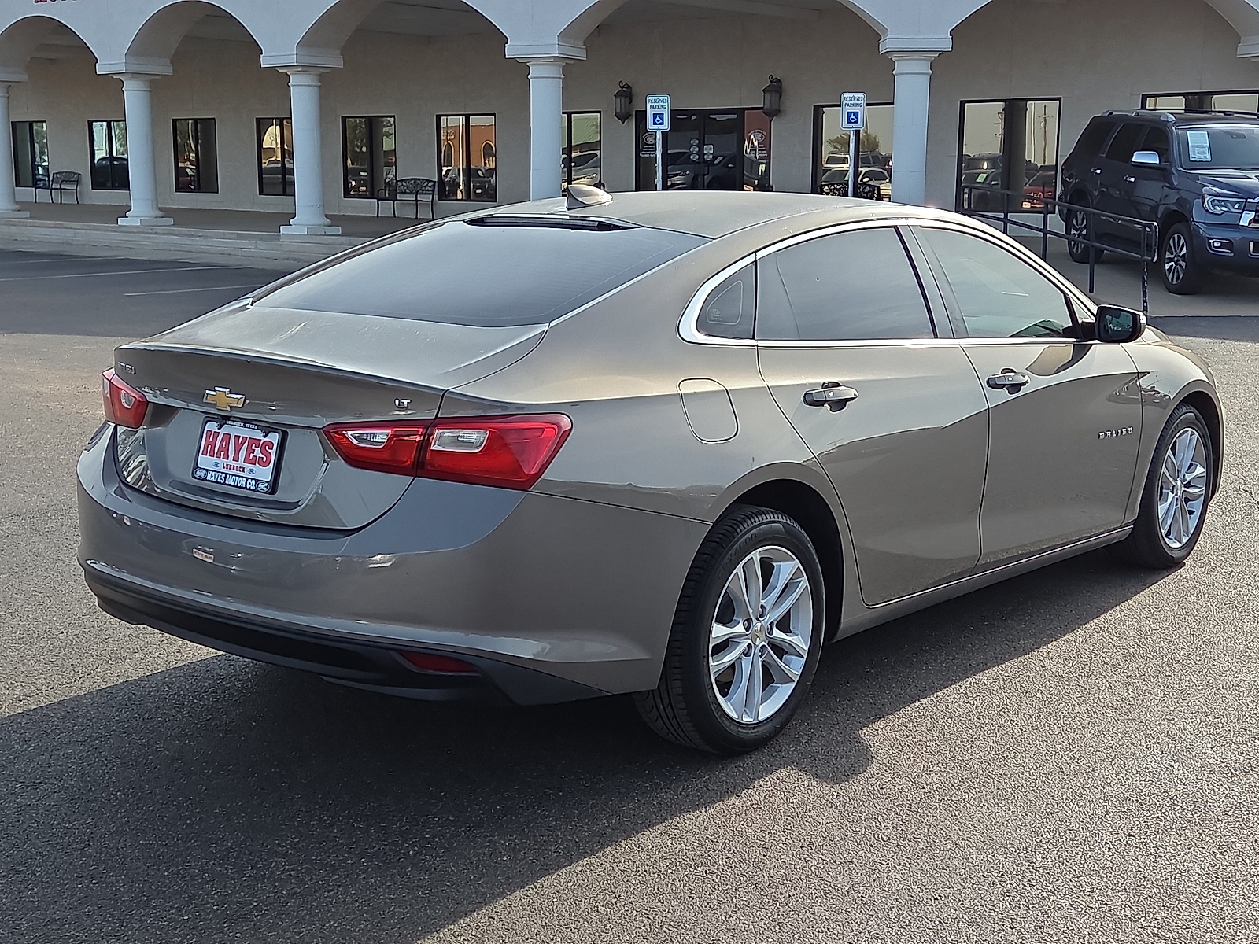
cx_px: 630
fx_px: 1637
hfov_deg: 42.1
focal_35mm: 45
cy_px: 472
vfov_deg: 32.2
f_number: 1.8
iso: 25
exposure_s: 1/769
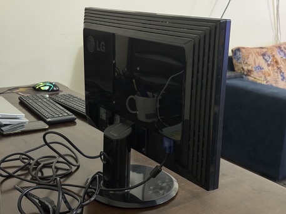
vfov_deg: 30.3
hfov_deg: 39.6
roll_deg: -1.9
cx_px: 143
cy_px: 107
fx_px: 397
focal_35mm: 48
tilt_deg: -16.0
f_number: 1.78
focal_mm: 6.76
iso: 800
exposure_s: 1/20
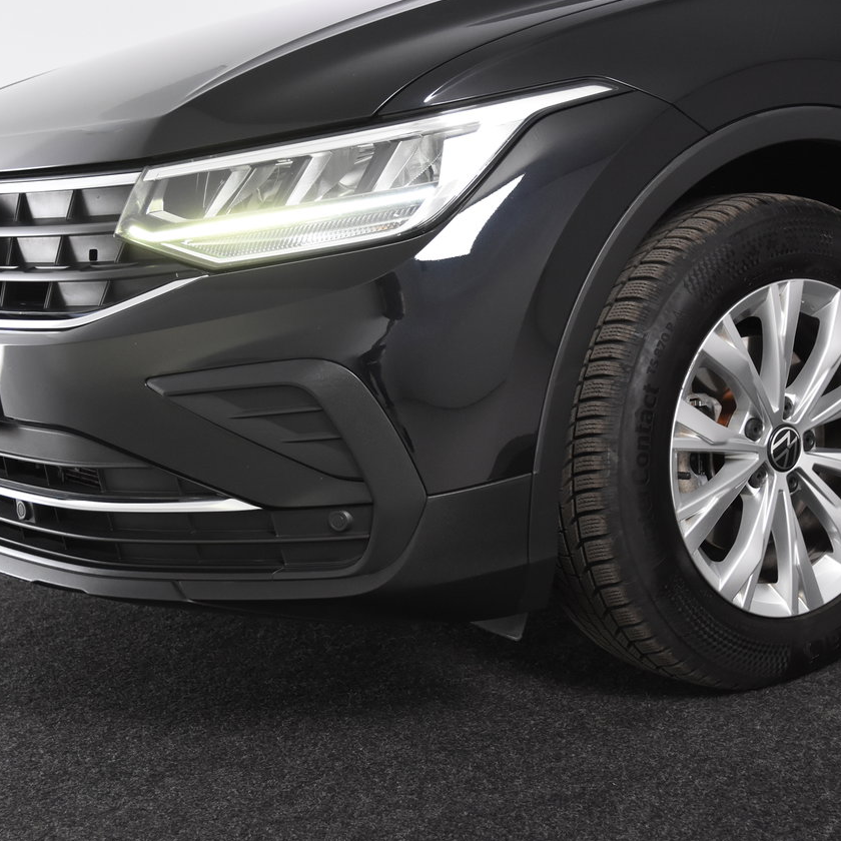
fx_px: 1814
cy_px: 424
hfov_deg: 26.1
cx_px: 418
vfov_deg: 26.1
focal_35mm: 66
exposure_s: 1/100
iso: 1600
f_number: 5
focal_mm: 34
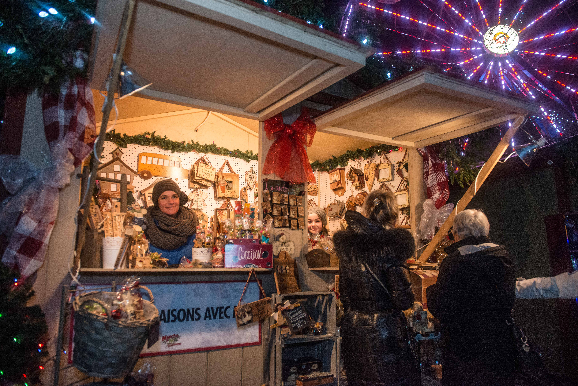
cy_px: 193
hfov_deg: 73.7
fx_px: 385
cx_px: 289
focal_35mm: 24
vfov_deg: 53.2
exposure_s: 1/200
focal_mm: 24
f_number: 3.5
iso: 3200
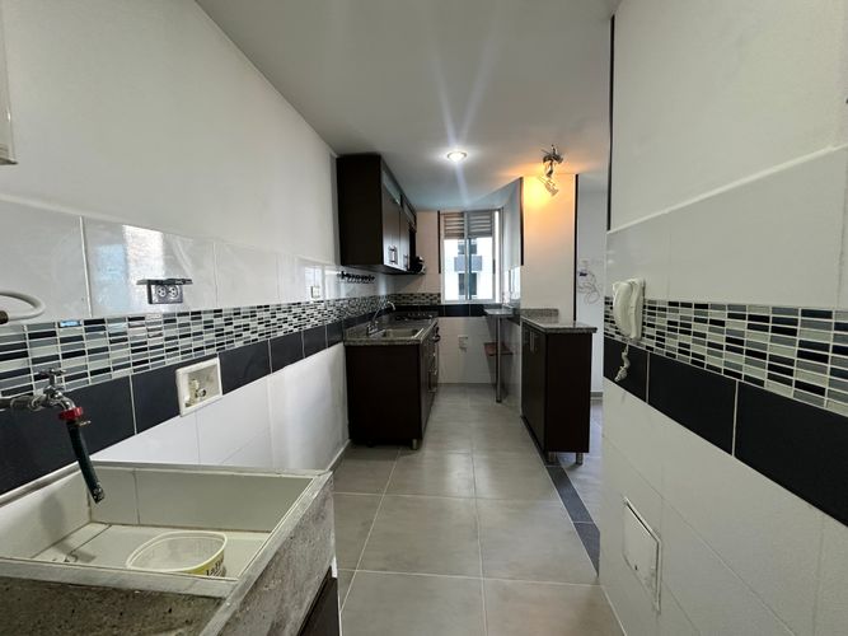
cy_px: 318
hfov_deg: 102.1
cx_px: 424
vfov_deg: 85.7
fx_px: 343
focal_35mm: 14
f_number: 2.2
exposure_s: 1/120
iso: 250
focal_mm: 2.22
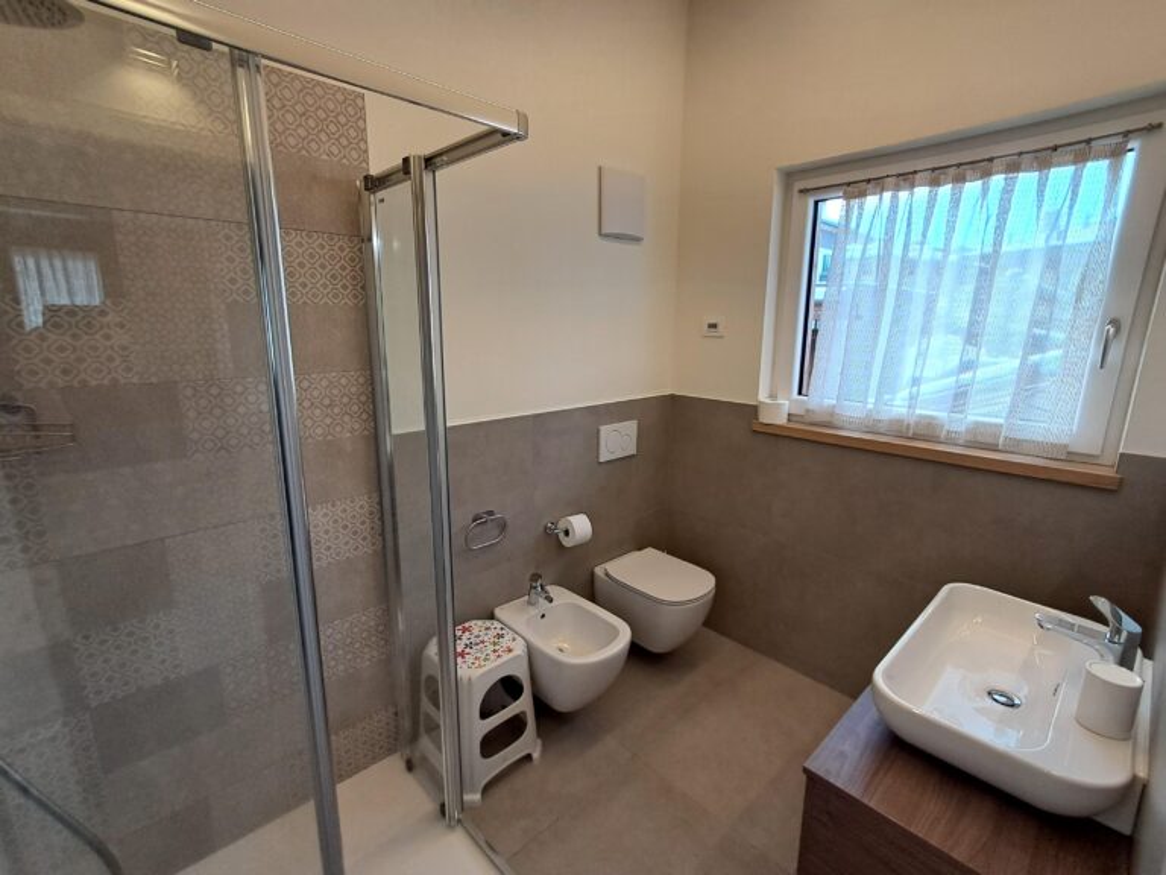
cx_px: 583
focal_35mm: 16
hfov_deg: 94.5
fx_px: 539
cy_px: 438
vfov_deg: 78.1
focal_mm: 1.64
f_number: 2.2
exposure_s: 1/100
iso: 80
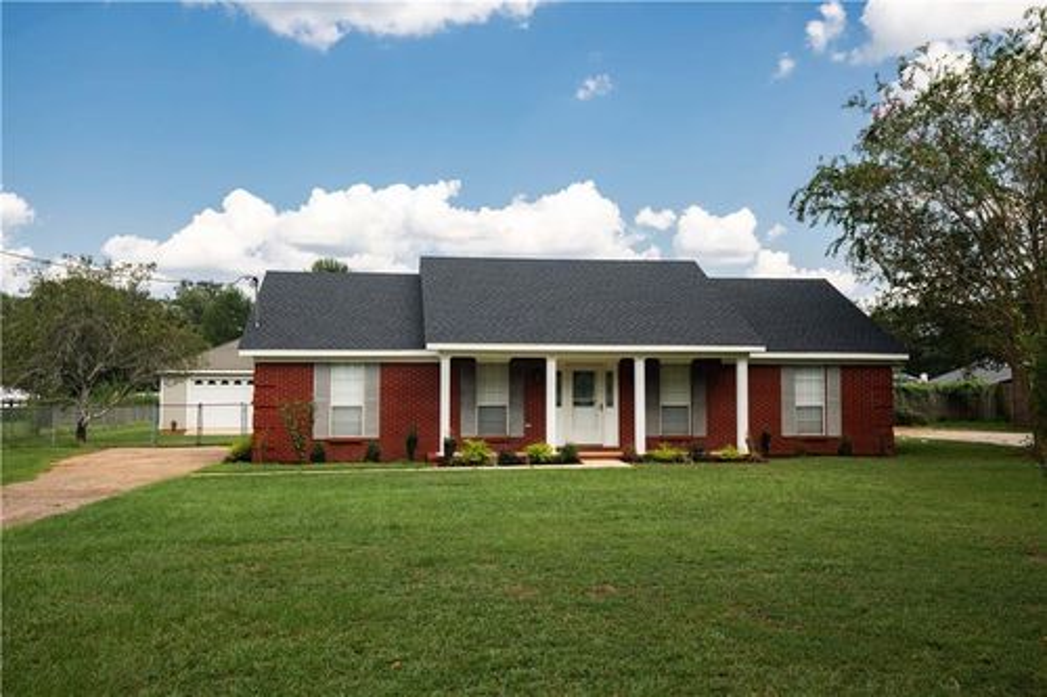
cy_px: 348
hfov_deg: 54.5
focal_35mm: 35
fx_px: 1018
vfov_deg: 37.8
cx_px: 524
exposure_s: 1/160
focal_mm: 35
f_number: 8
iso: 50
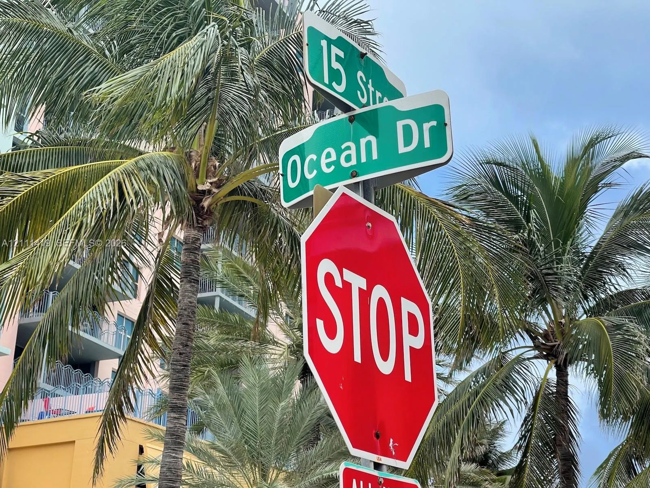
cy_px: 244
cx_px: 325
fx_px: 1202
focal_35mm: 64
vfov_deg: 22.9
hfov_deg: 30.3
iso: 20
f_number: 2.2
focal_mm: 7.5
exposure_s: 1/809
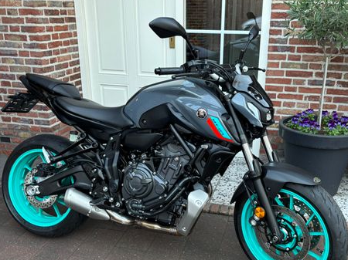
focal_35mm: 37
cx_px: 191
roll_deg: -0.7
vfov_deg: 38.6
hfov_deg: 50.1
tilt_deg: -19.5
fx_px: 372
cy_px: 143
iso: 125
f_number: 1.6
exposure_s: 1/121
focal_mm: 5.96
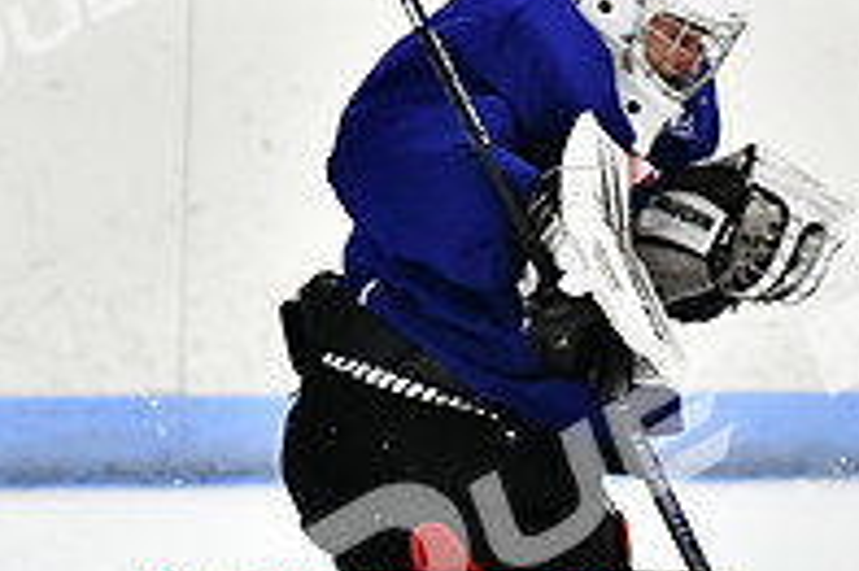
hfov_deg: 3.6
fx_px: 13685
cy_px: 460
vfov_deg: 2.4
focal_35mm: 574
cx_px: 554
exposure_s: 1/1600
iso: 8000
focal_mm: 130
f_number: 2.8
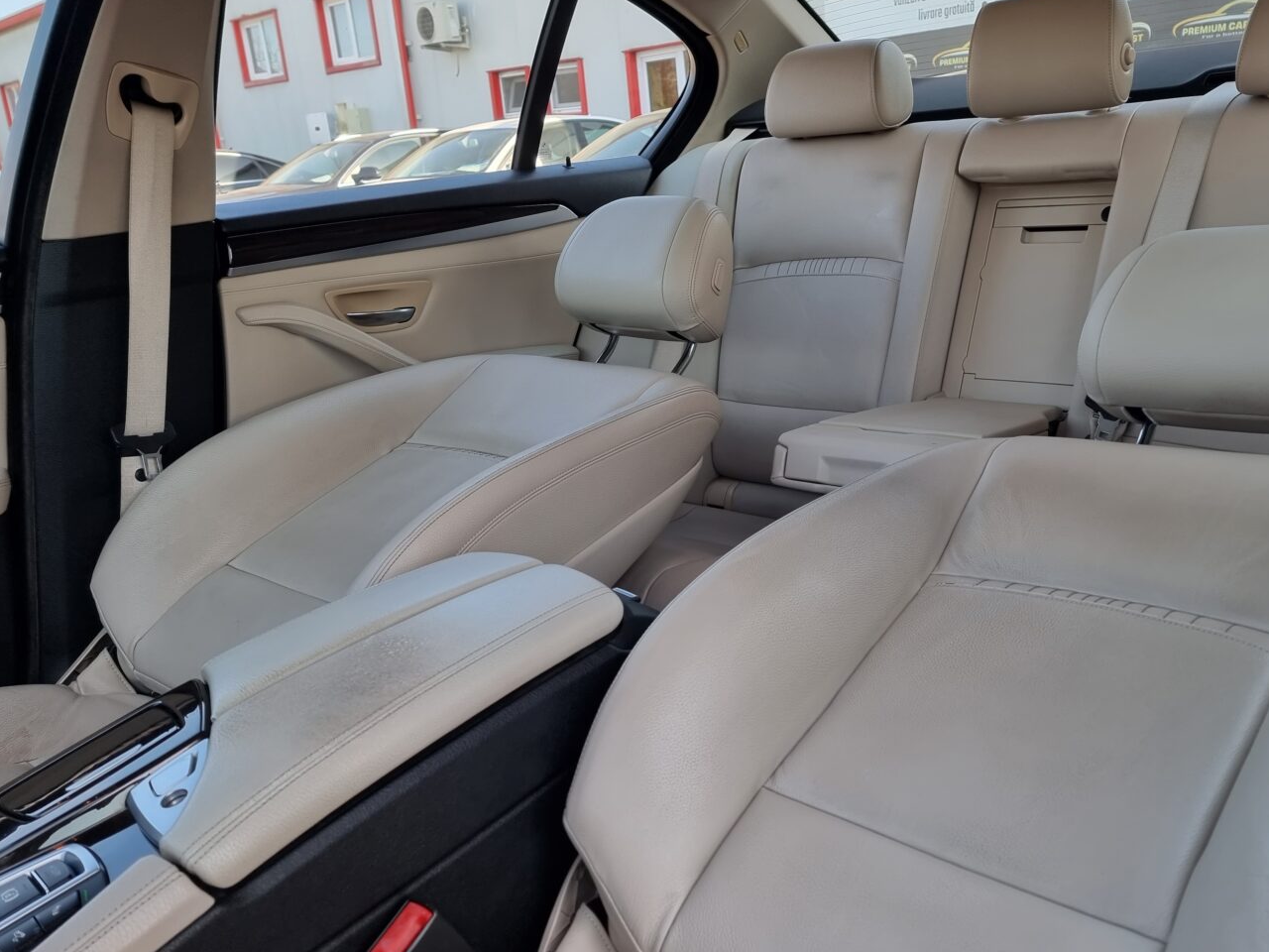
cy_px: 508
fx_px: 1100
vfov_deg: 46.8
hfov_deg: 59.7
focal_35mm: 30
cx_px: 728
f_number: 1.8
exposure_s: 1/100
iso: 50
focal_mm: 6.7
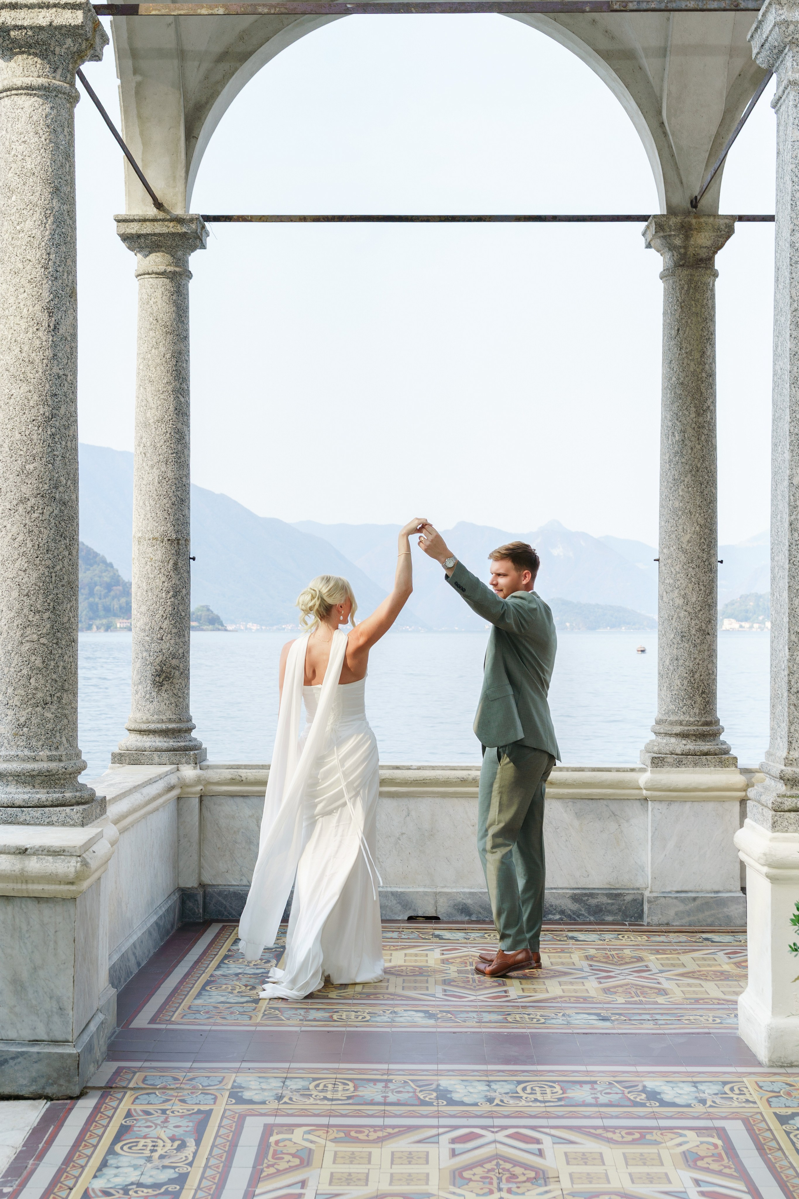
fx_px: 1598
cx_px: 400
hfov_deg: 28.1
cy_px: 600
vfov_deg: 41.1
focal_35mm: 48
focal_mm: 48
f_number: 6.3
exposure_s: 1/250
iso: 100
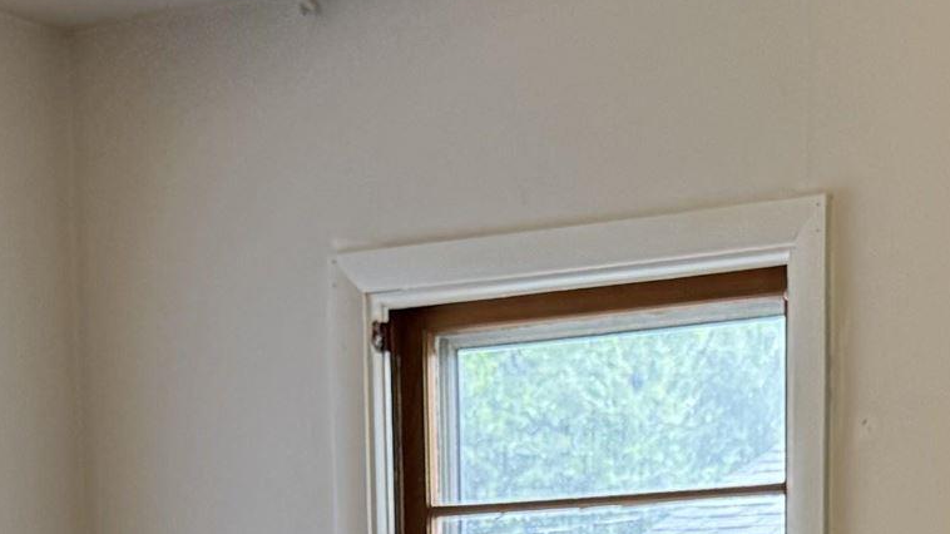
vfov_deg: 10.3
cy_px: 1170
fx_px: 2670
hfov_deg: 20.0
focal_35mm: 106
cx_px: 738
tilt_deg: -7.4
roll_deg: -0.7
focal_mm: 6.76
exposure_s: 1/60
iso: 320
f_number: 1.78
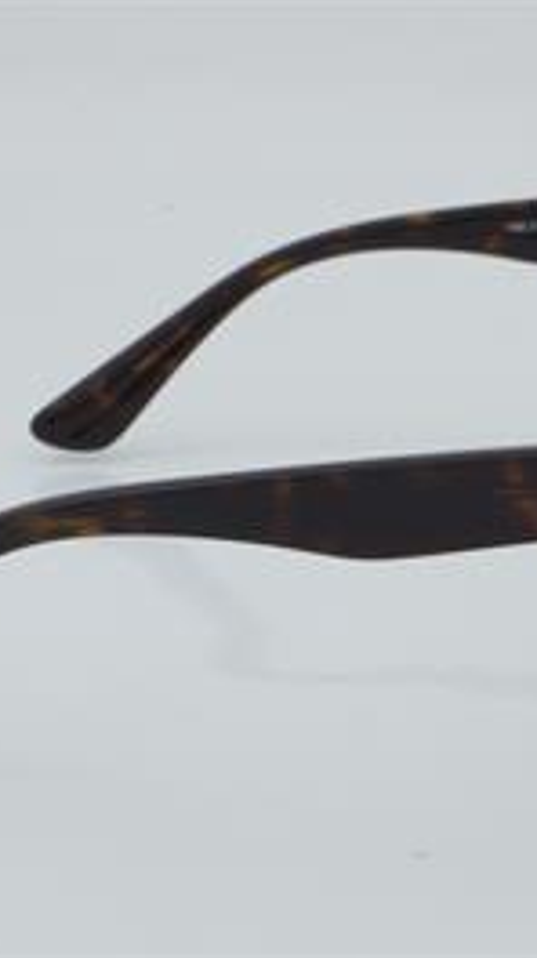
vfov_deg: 18.0
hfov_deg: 10.1
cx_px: 435
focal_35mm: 119
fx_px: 3020
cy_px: 479
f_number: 29
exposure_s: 1/4
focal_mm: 50
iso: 100
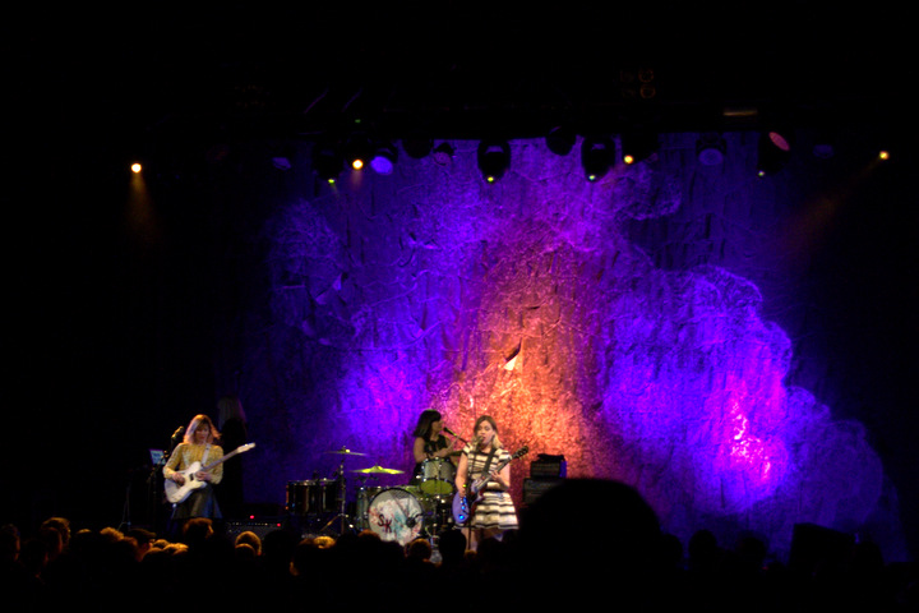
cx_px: 460
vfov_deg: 34.2
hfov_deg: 49.6
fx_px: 996
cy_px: 306
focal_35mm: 39
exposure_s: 1/30
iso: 720
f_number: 2.8
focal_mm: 26
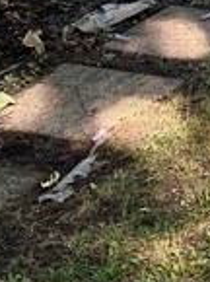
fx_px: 1381
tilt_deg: -13.7
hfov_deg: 8.3
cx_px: 408
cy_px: -179
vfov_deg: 11.1
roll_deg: +2.6
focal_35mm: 170
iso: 100
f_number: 1.78
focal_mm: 6.76
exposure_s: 1/571
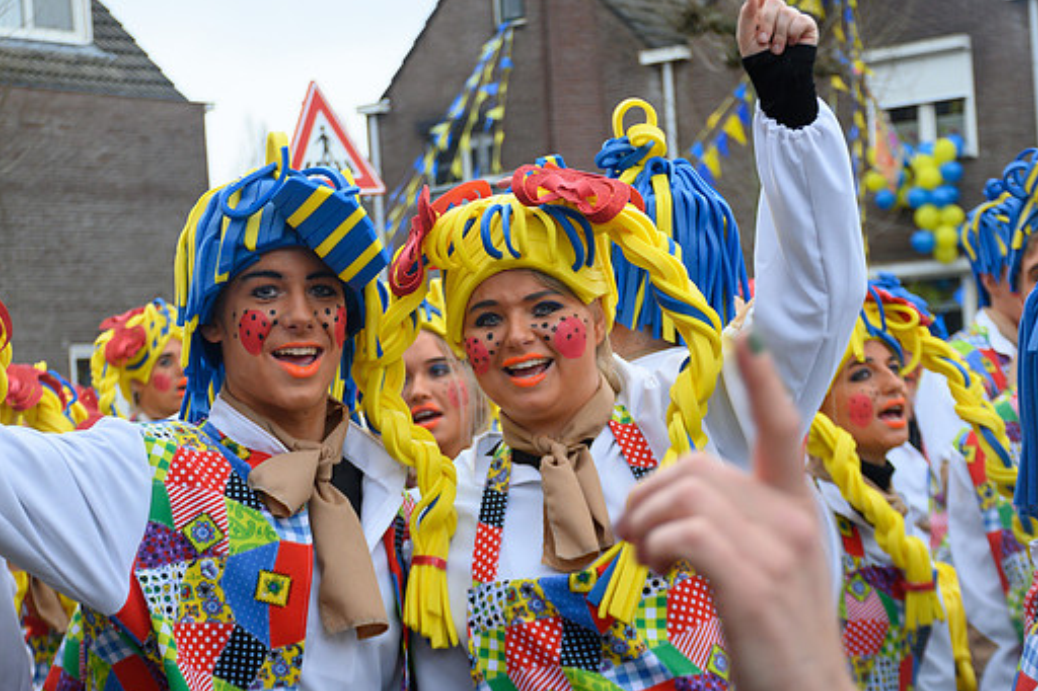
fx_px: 2450
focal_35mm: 85
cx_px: 551
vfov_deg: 16.1
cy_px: 360
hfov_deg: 23.9
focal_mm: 50
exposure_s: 1/250
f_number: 5
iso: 400
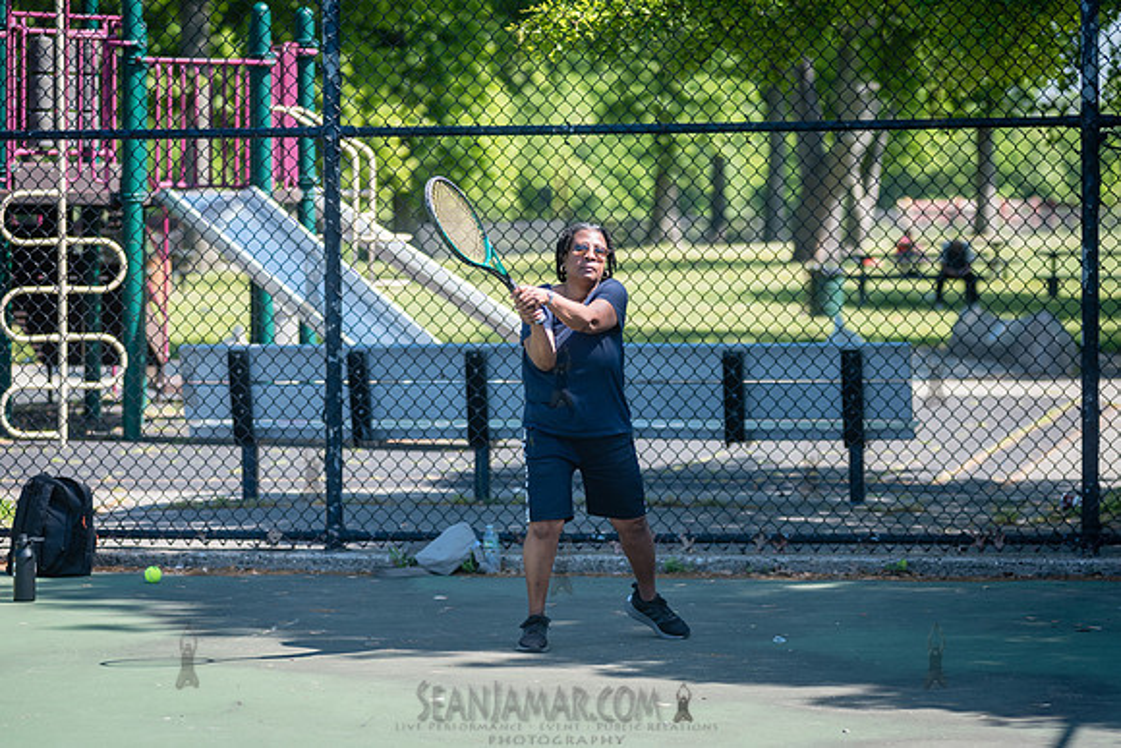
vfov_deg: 9.9
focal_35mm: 138
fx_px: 4306
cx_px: 559
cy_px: 411
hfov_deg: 14.8
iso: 200
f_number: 3.5
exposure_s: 1/640
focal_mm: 120
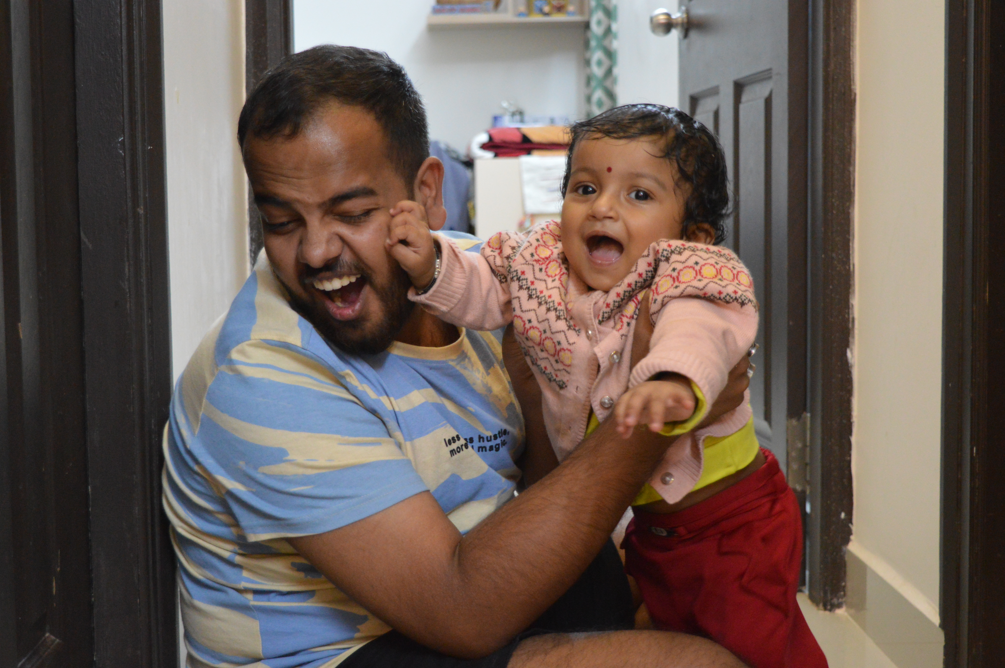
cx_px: 502
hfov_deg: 35.1
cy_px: 334
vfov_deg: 23.7
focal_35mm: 57
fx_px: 1590
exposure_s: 1/40
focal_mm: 38
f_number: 4.8
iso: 2500
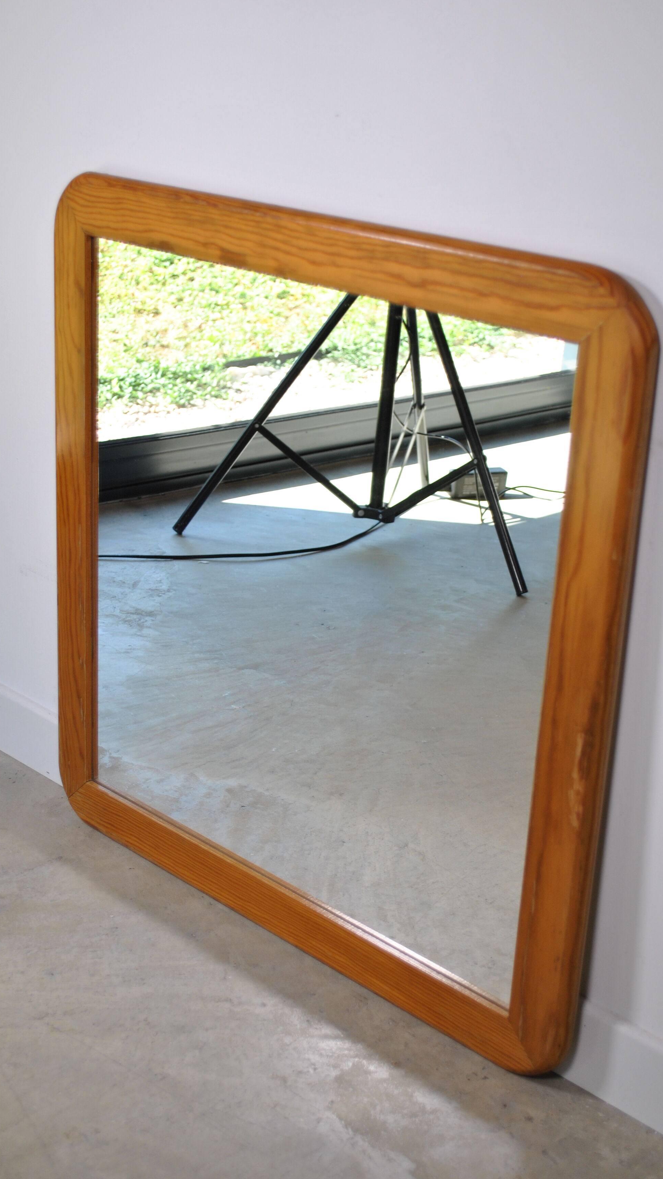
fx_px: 1656
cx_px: 340
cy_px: 637
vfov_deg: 39.1
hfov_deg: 22.6
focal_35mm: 53
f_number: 4.5
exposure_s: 1/125
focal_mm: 30
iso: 200
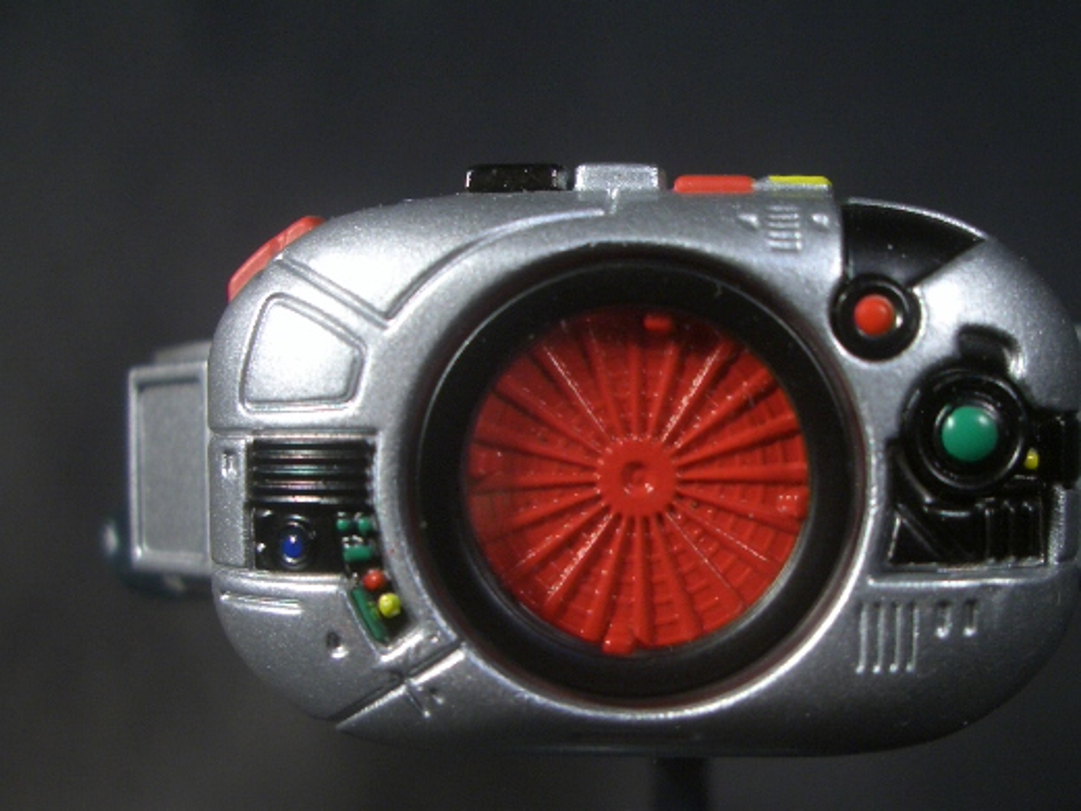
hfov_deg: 43.6
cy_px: 487
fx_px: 1343
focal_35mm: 43
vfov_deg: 33.5
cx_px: 654
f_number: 2.6
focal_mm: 5.8
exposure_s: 1/100
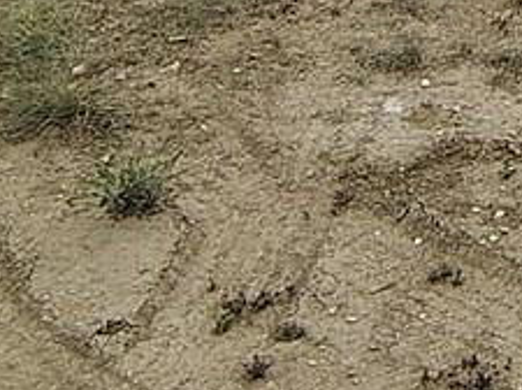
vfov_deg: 11.6
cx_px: 798
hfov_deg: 15.8
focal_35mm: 114
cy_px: -397
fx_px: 1716
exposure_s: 1/822
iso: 100
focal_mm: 2.13
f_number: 2.2
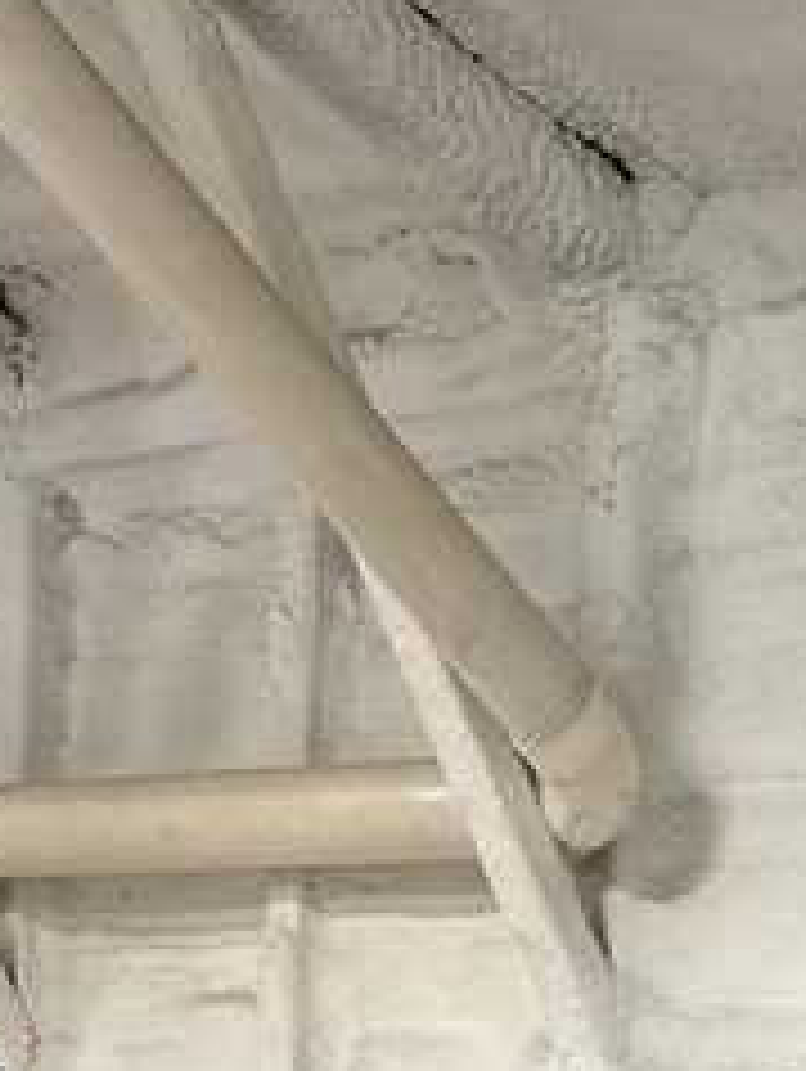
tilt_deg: -12.9
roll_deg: -6.6
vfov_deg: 11.7
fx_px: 3998
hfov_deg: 10.8
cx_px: 1409
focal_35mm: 129
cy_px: 2750
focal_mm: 6.86
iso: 250
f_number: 1.78
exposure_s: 1/60
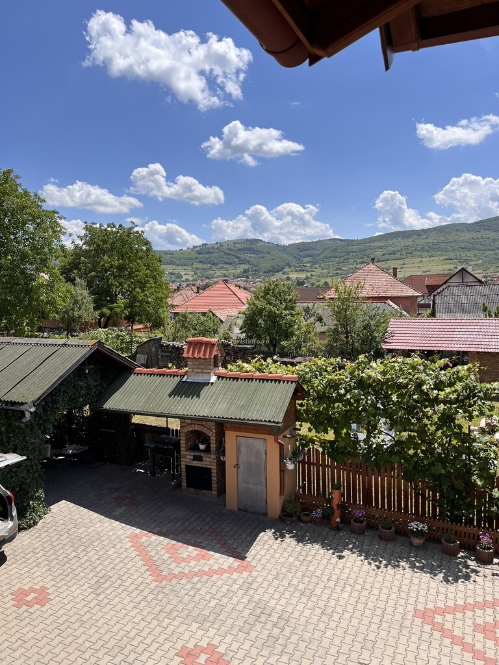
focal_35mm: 26
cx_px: 250
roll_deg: +1.2
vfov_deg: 67.3
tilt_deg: -4.3
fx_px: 500
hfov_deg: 53.1
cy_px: 332
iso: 50
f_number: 1.6
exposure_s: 1/4310
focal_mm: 5.1
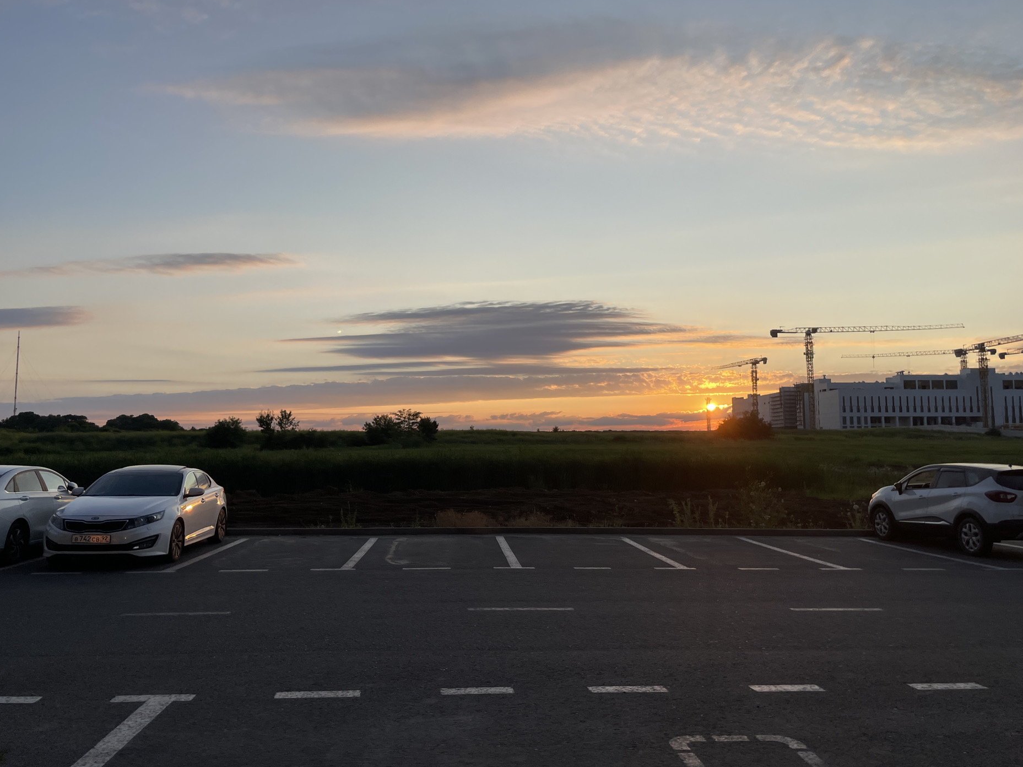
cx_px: 520
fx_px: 828
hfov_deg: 63.4
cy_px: 369
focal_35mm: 28
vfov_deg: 49.7
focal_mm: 4.2
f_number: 1.6
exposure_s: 1/1715
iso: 32
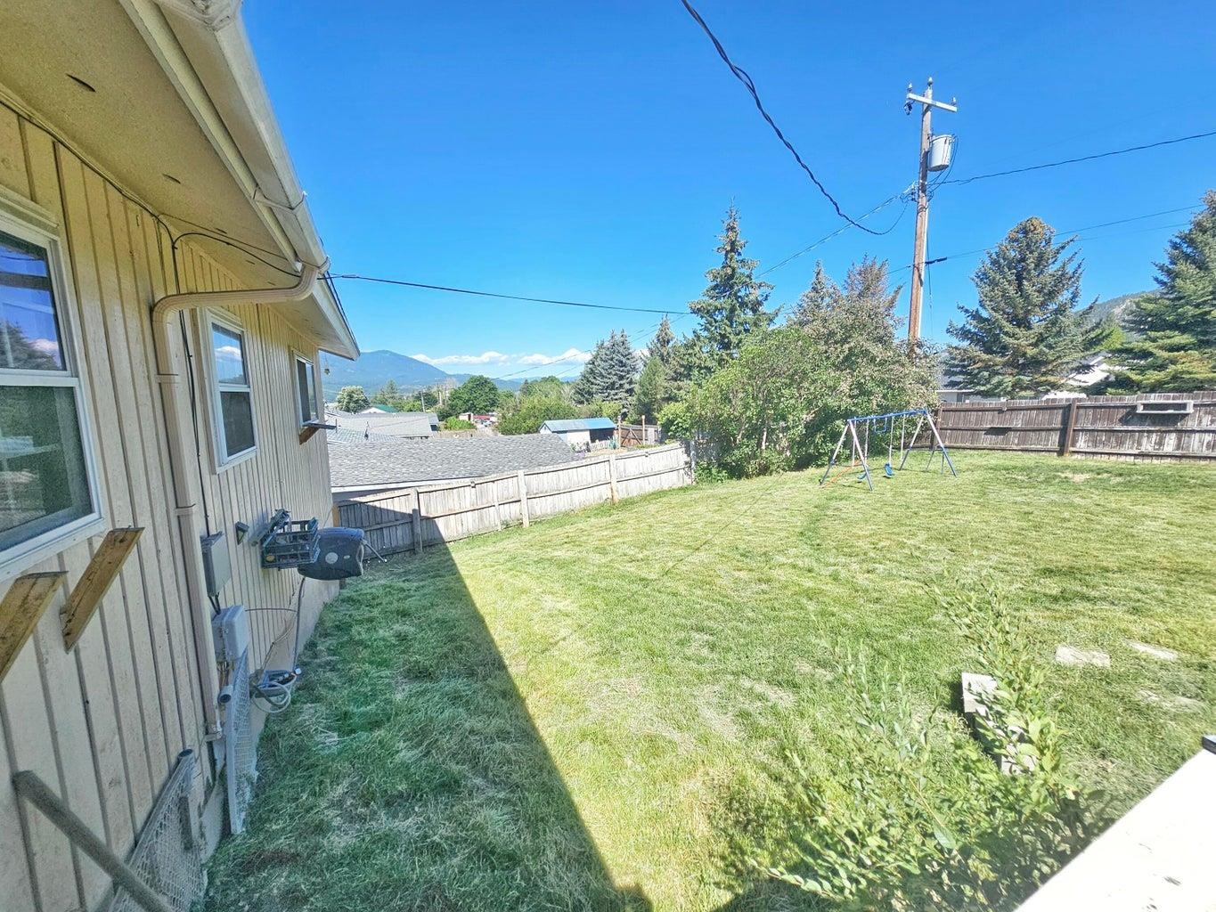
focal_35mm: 13
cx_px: 608
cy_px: 456
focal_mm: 2.2
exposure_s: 1/2077
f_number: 2.2
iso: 50
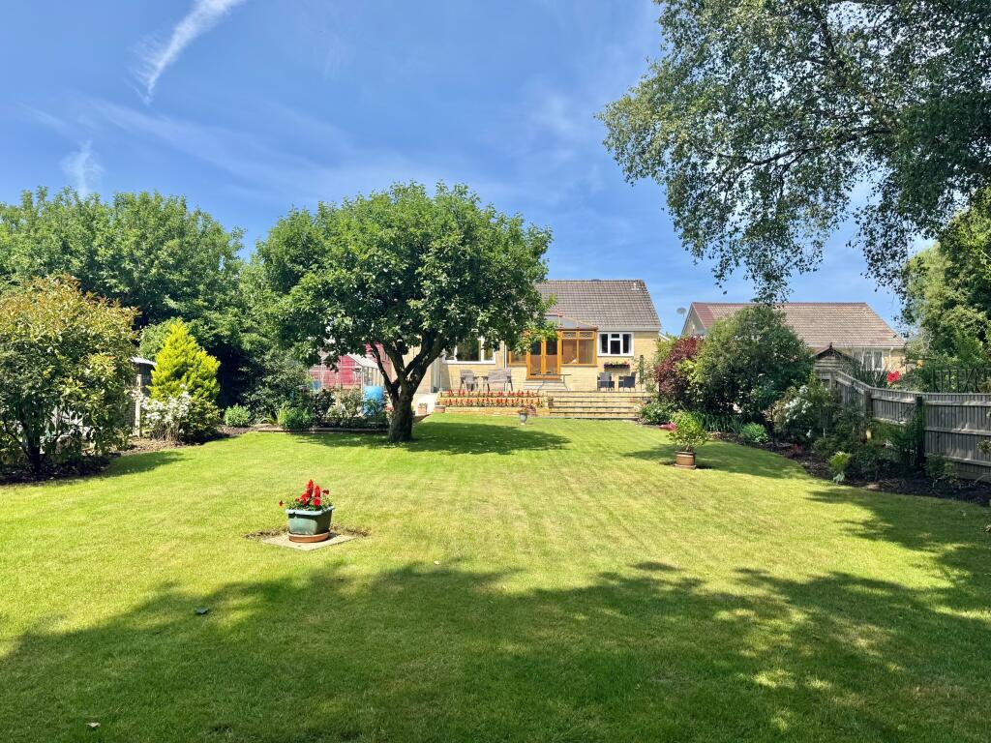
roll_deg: +0.0
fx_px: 687
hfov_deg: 71.6
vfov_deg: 56.8
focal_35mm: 24
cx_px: 496
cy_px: 372
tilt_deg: +2.9
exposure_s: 1/3413
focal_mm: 6.76
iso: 80
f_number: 1.78
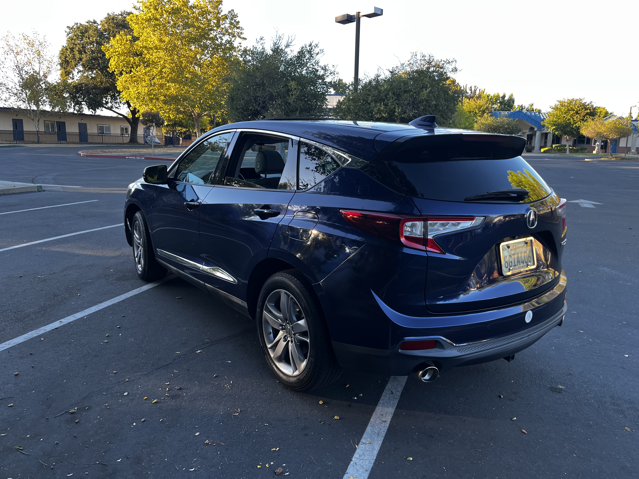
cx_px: 320
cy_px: 240
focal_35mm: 26
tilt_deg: -10.5
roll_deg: -0.7
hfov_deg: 67.3
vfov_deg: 53.1
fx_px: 480
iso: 40
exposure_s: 1/122
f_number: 1.6
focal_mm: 5.1
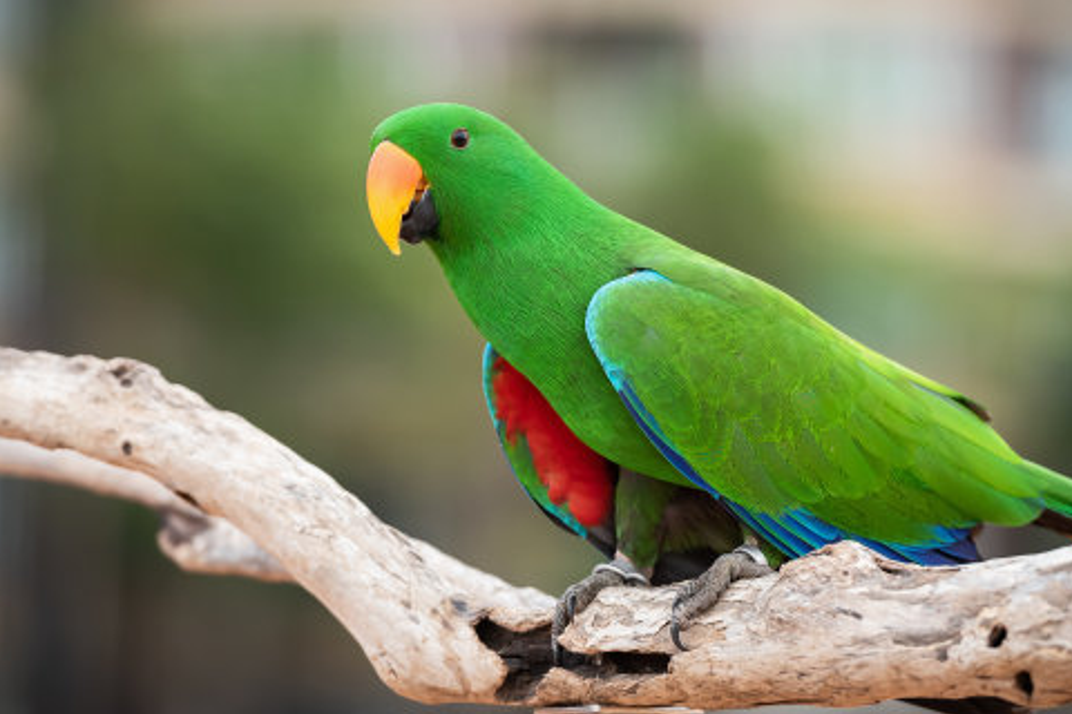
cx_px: 570
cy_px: 330
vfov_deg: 5.4
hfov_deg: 8.1
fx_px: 7593
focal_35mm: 255
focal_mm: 200
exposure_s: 1/1250
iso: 1000
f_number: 3.5
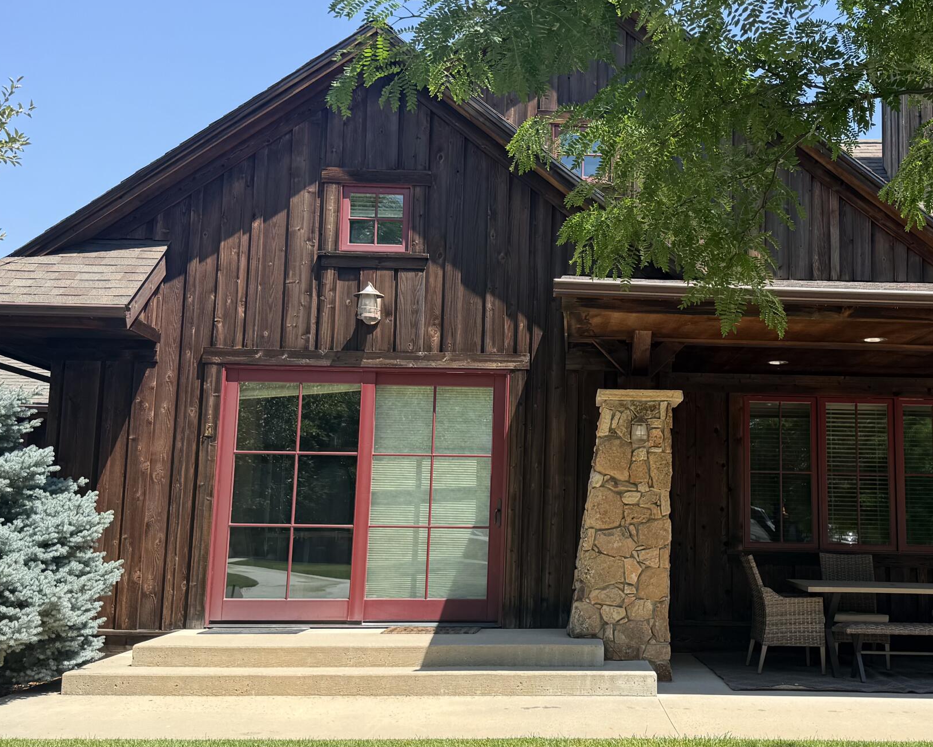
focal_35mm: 43
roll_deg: -1.3
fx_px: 1188
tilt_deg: +8.6
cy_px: 349
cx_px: 620
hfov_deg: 42.3
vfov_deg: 34.9
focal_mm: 6.76
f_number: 1.78
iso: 80
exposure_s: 1/1493
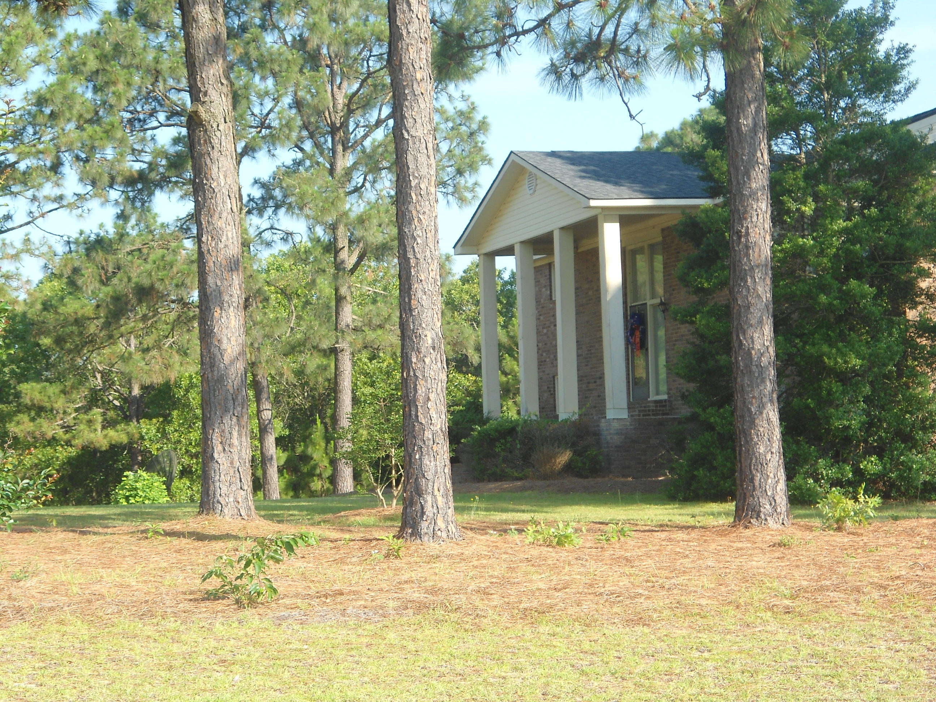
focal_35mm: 74
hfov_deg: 26.3
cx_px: 468
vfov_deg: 19.9
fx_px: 2001
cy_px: 351
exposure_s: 1/160
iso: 80
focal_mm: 13.2
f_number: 4.7
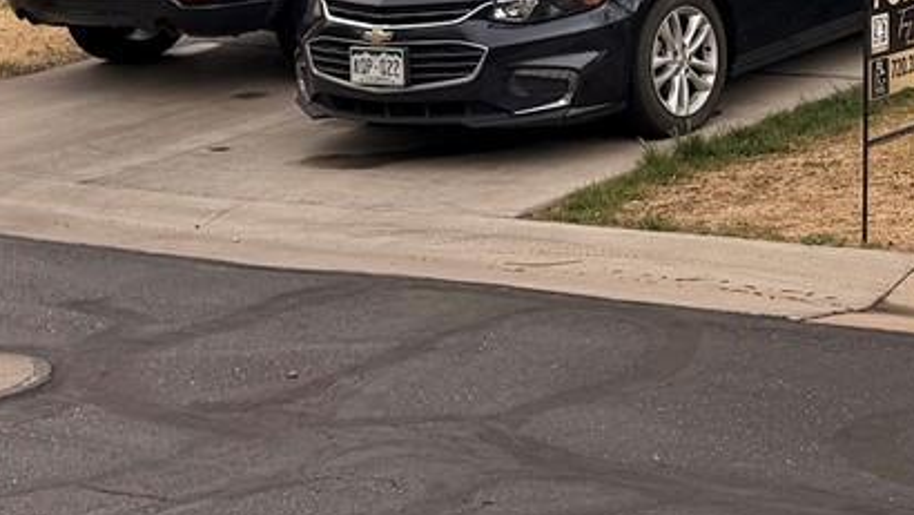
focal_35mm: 102
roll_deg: -0.8
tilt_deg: +4.7
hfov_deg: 20.5
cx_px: 836
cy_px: -381
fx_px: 2473
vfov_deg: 11.2
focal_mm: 6.76
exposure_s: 1/2525
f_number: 1.78
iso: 80
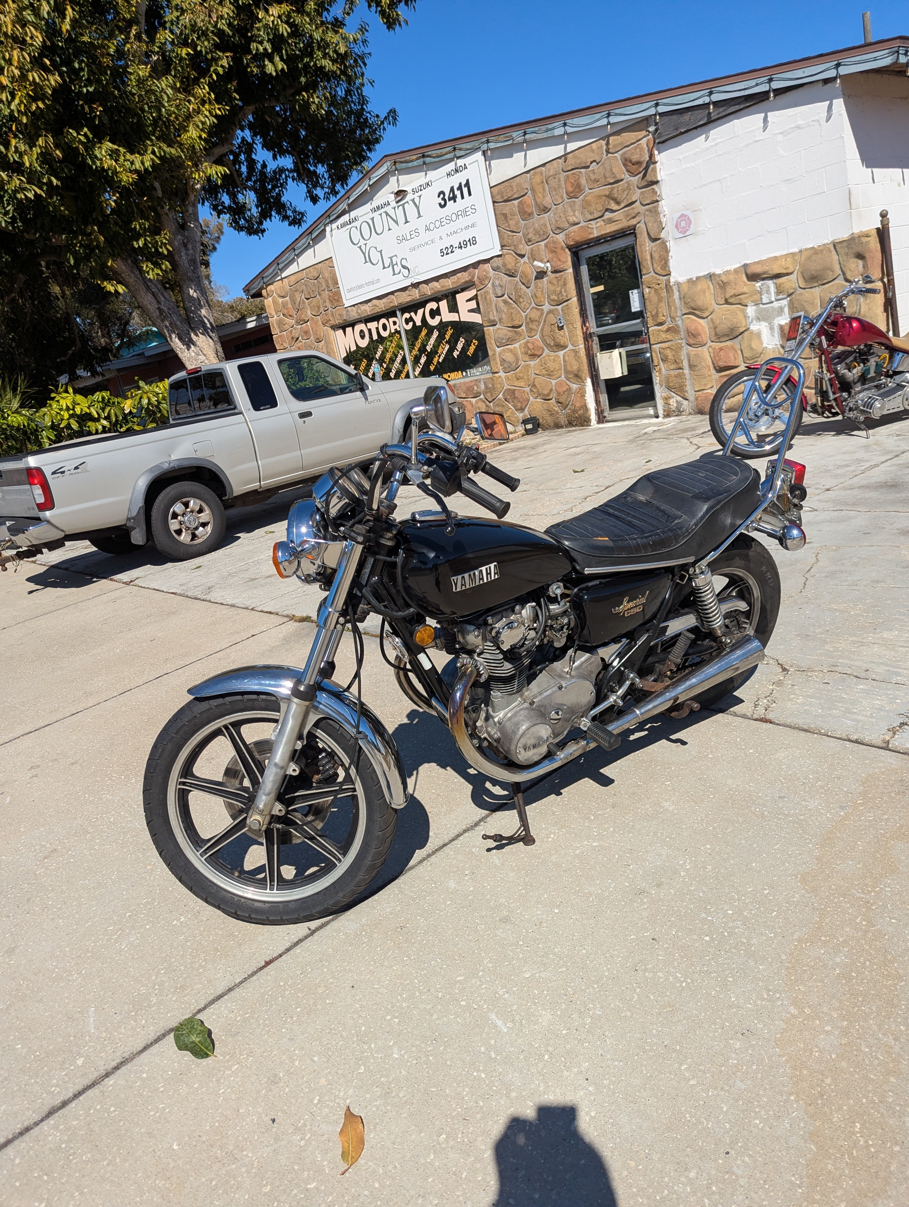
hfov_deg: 56.9
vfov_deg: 71.5
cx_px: 454
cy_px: 604
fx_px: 838
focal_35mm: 24
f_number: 1.85
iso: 52
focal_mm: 6.81
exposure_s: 1/3425
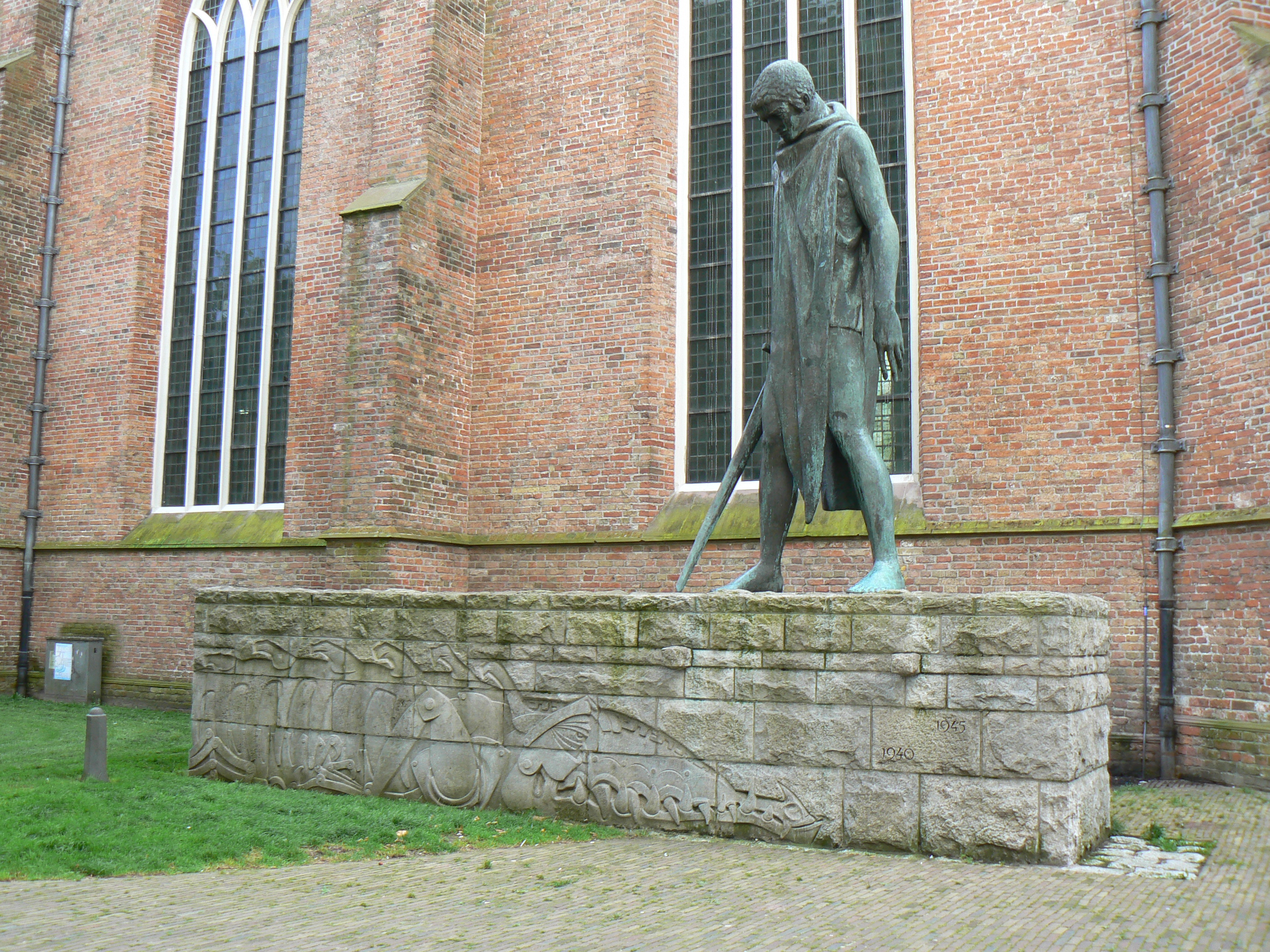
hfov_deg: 51.4
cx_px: 635
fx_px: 1321
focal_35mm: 36
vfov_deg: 39.7
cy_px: 476
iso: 80
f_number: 4
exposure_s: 1/80
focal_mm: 6
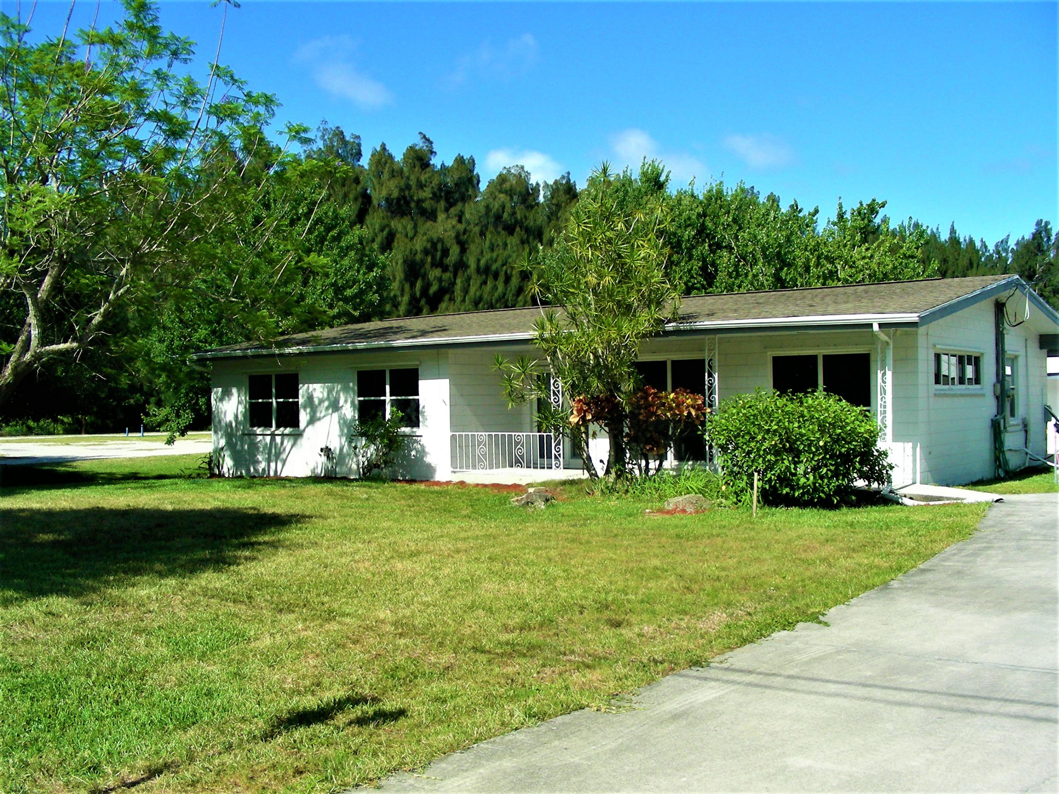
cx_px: 530
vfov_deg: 37.7
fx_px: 1163
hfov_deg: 49.0
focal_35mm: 38
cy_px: 397
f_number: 4
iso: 50
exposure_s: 1/616
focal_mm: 6.3
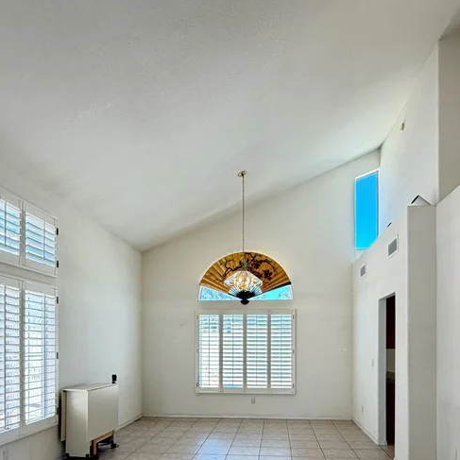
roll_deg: +0.3
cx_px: 248
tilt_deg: -0.5
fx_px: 391
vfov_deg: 57.9
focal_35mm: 26
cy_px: 344
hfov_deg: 60.9
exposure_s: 1/120
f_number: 2.2
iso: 200
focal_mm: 2.22
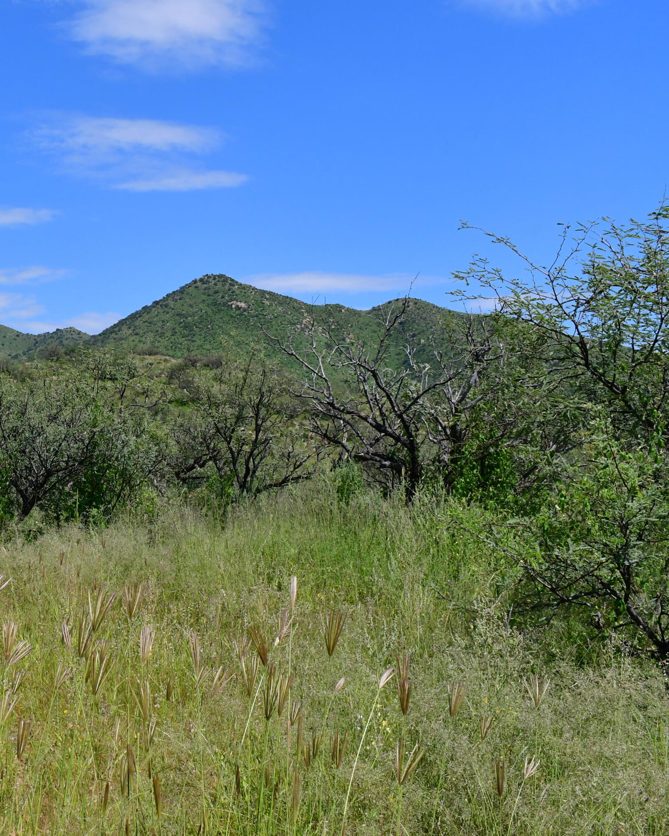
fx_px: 1262
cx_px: 61
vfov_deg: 36.7
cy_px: 419
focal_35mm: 51
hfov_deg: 28.5
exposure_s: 1/1250
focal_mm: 24
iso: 800
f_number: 13
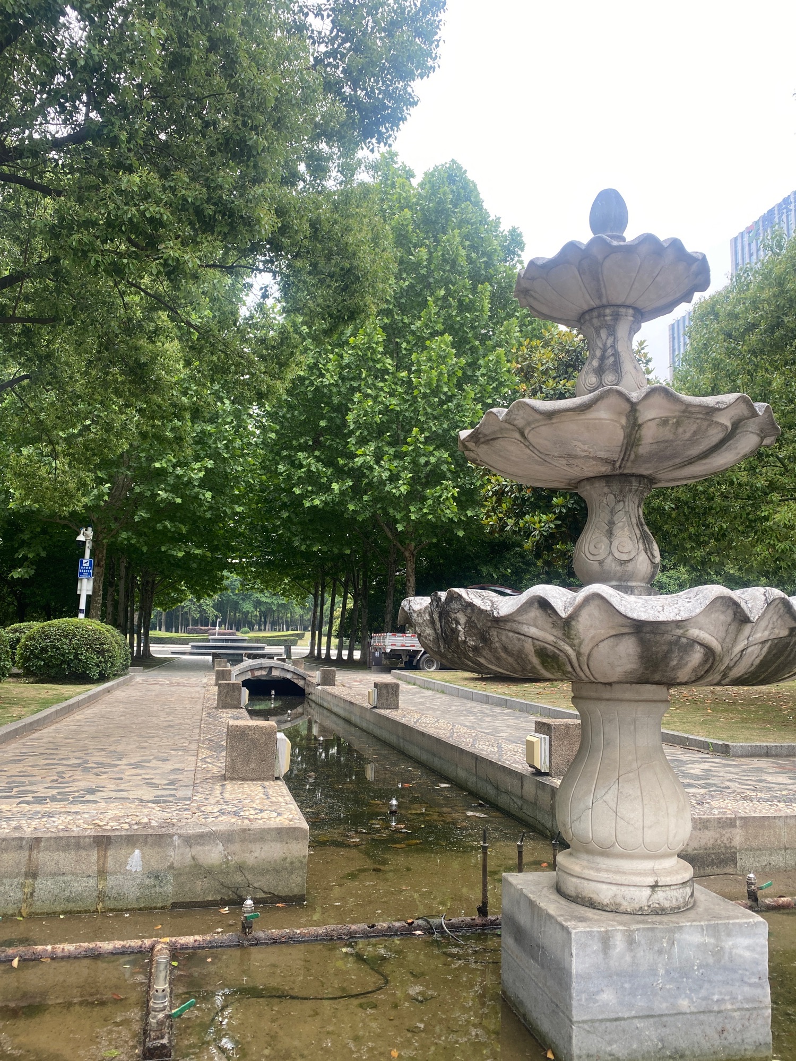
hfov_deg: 53.1
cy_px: 530
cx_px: 398
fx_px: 797
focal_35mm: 26
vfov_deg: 67.3
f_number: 1.8
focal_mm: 4.25
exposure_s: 1/178
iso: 32
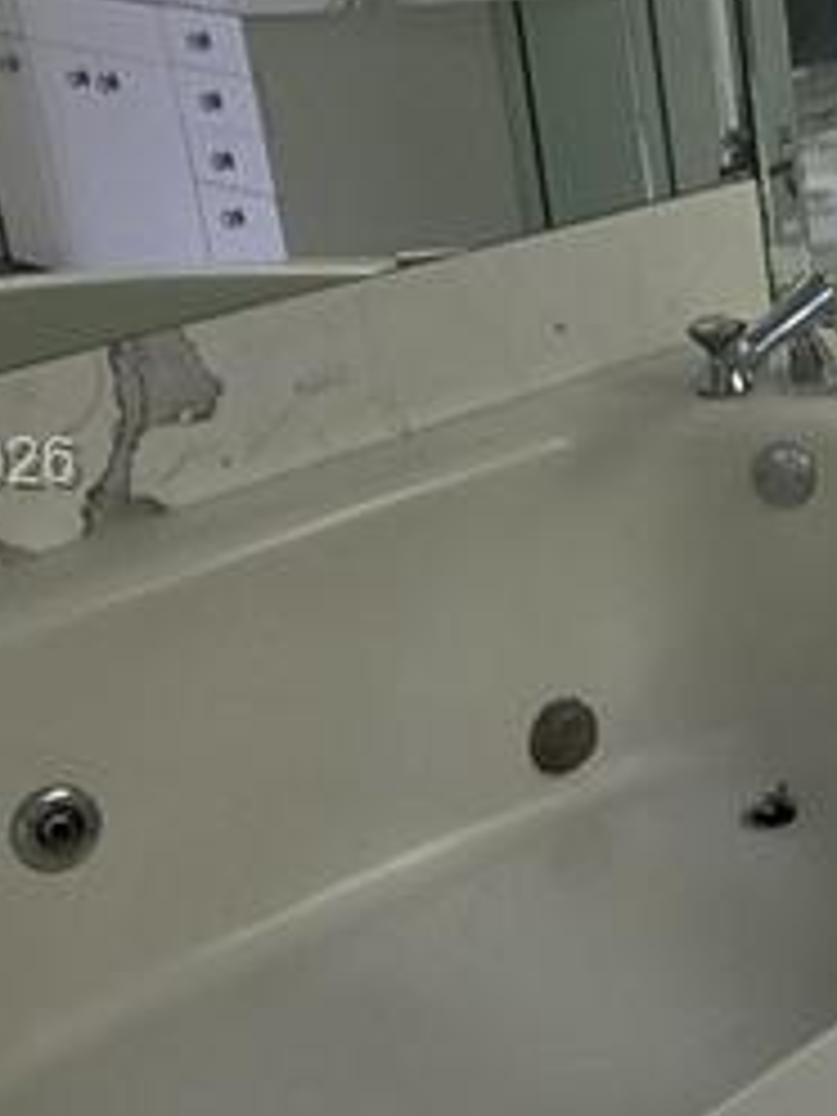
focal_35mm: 63
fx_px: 2031
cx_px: 1269
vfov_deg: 30.7
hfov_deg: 20.0
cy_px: 468
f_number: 1.9
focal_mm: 2.2
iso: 64
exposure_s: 1/120
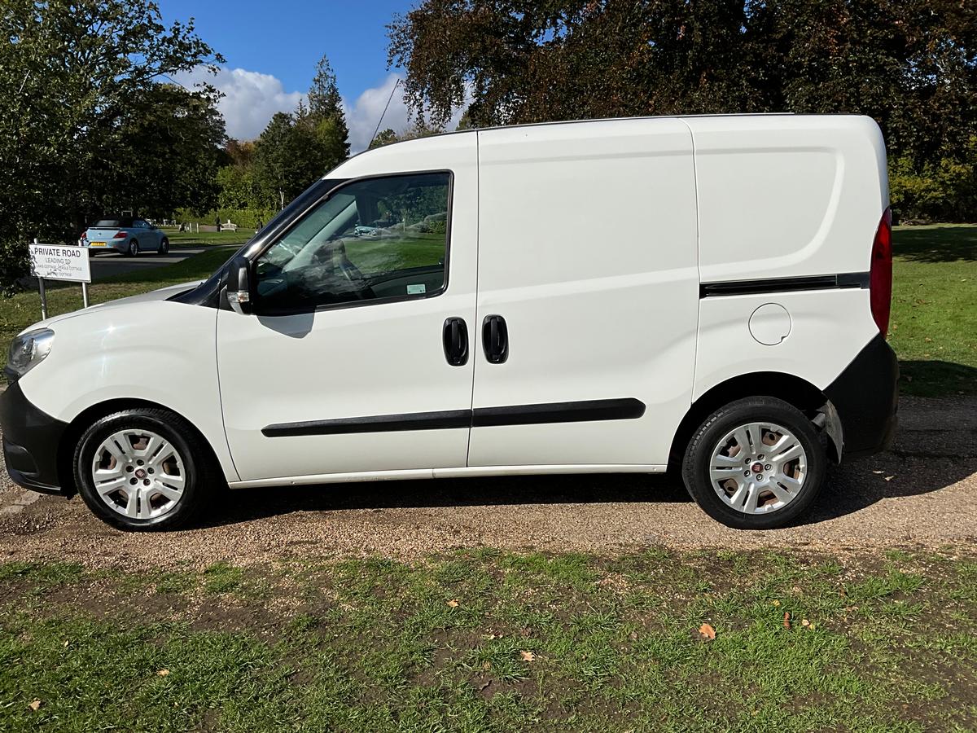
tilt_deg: -9.4
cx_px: 488
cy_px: 366
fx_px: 818
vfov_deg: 48.2
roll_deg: -2.2
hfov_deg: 61.7
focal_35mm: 29
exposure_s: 1/4785
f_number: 1.8
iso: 25
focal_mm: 3
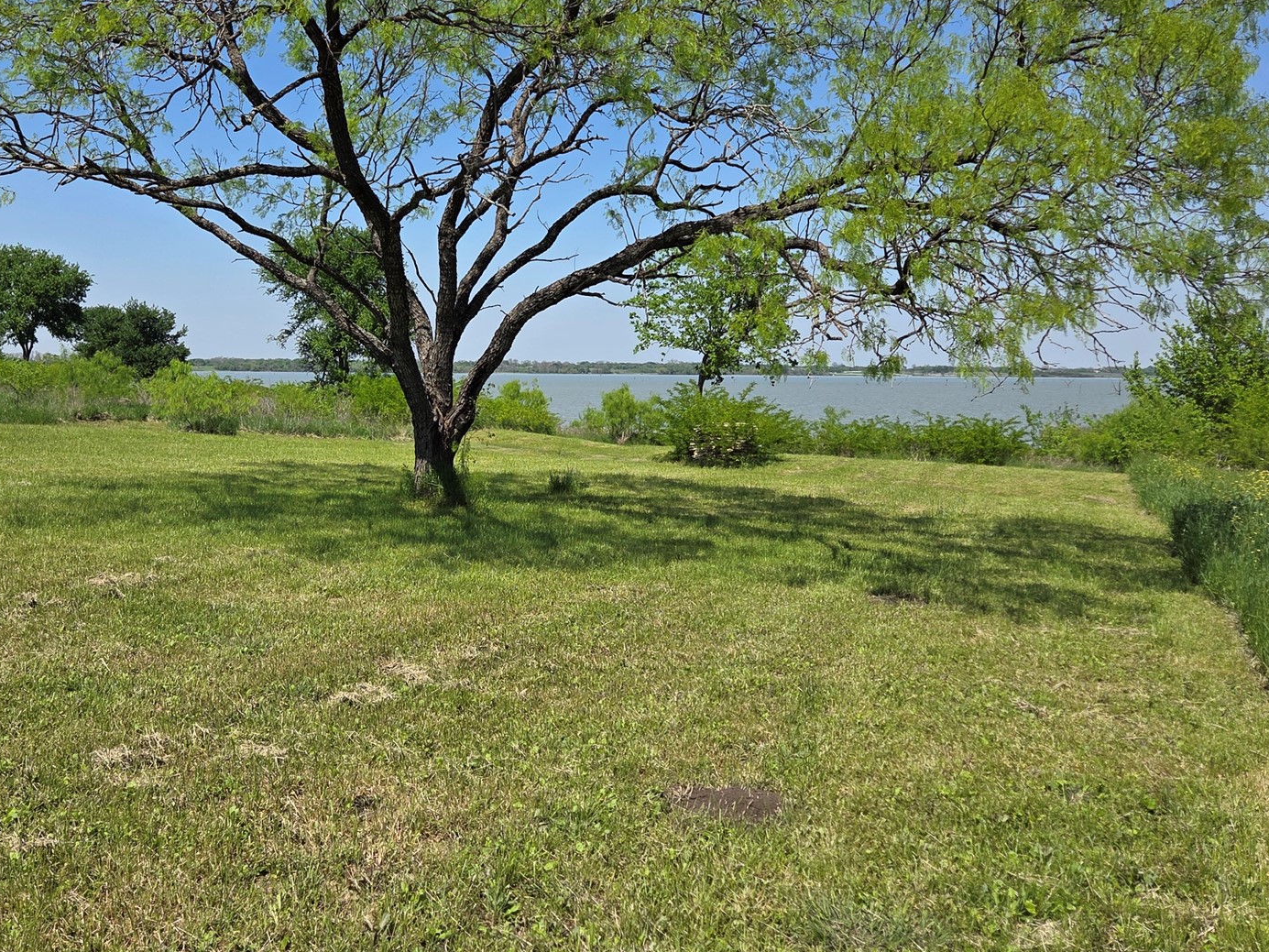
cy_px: 388
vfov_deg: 41.6
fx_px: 1247
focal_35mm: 34
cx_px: 503
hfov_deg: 53.5
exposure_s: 1/7599
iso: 80
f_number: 1.8
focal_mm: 5.4
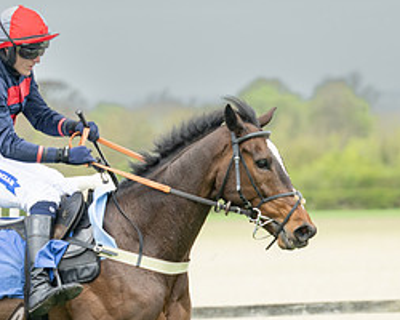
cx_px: 120
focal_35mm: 283
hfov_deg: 6.8
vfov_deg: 5.5
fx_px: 3350
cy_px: 258
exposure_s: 1/1600
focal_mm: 93
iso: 400
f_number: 2.8
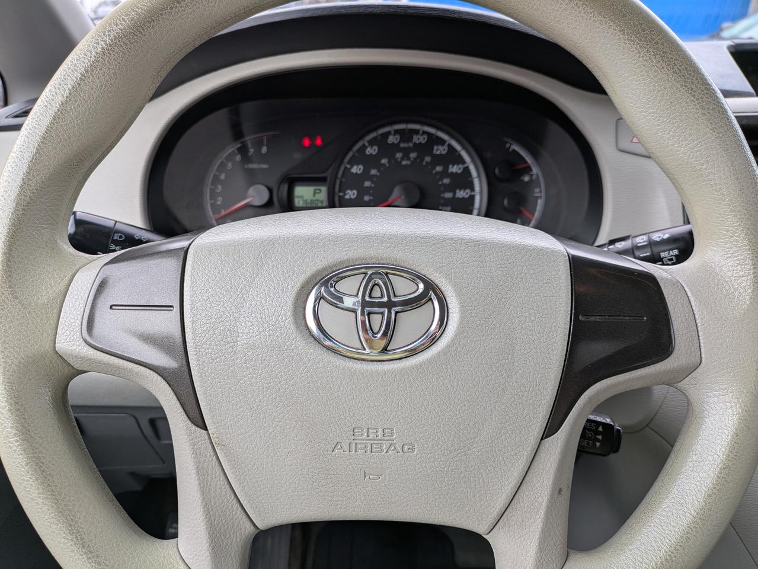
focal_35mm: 25
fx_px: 548
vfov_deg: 54.9
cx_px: 379
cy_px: 284
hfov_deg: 69.4
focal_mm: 5.43
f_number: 1.89
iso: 44
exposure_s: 1/110
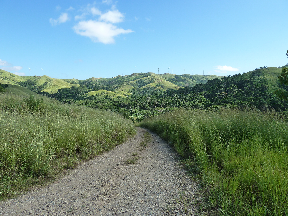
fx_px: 208
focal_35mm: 25
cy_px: 108
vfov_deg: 54.9
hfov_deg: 69.4
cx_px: 144
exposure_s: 1/320
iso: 125
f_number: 4
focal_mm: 4.1
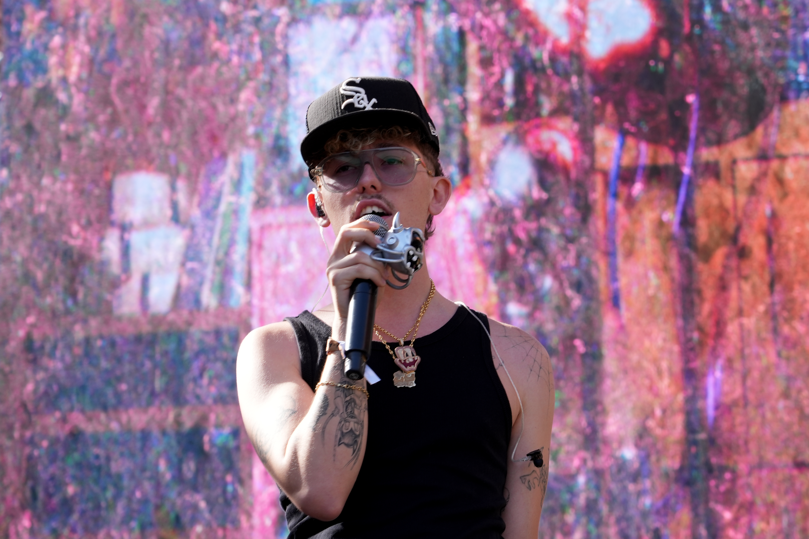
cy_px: 270
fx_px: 2337
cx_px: 404
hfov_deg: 19.6
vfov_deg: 13.2
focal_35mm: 104
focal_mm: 104
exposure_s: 1/320
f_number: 7.1
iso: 400
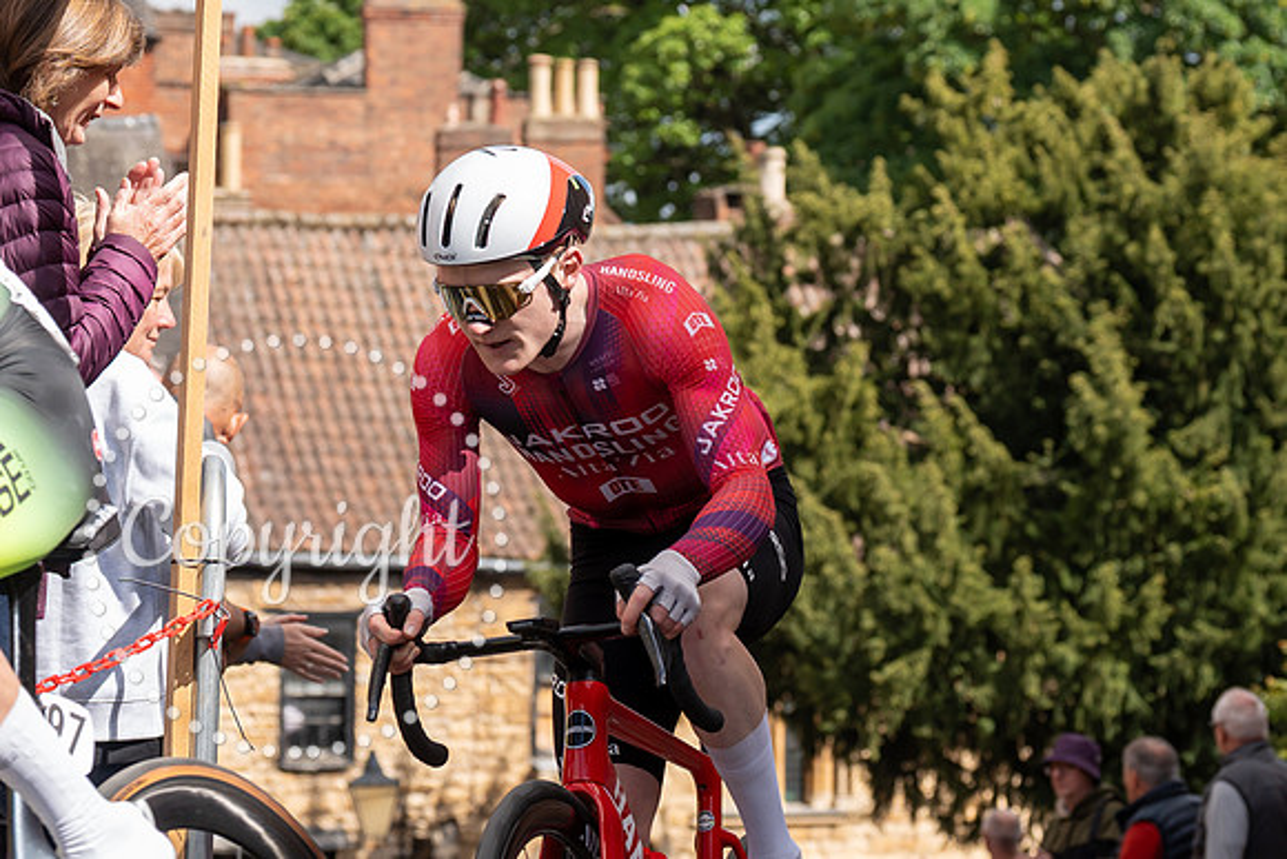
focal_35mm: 168
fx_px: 6004
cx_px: 642
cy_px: 261
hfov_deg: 12.2
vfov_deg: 8.2
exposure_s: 1/1000
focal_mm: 75
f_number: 5
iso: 250
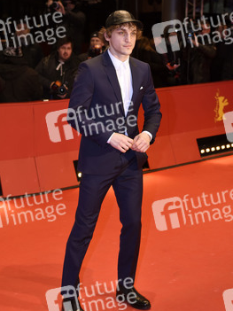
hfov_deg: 25.4
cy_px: 166
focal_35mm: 58
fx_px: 517
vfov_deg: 33.5
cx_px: 117
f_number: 2.8
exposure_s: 1/320
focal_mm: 35
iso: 640
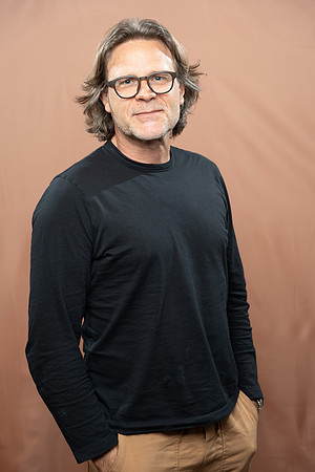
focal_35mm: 69
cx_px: 158
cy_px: 236
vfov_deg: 29.2
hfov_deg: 19.7
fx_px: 906
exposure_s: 1/160
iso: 320
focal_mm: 69
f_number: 4
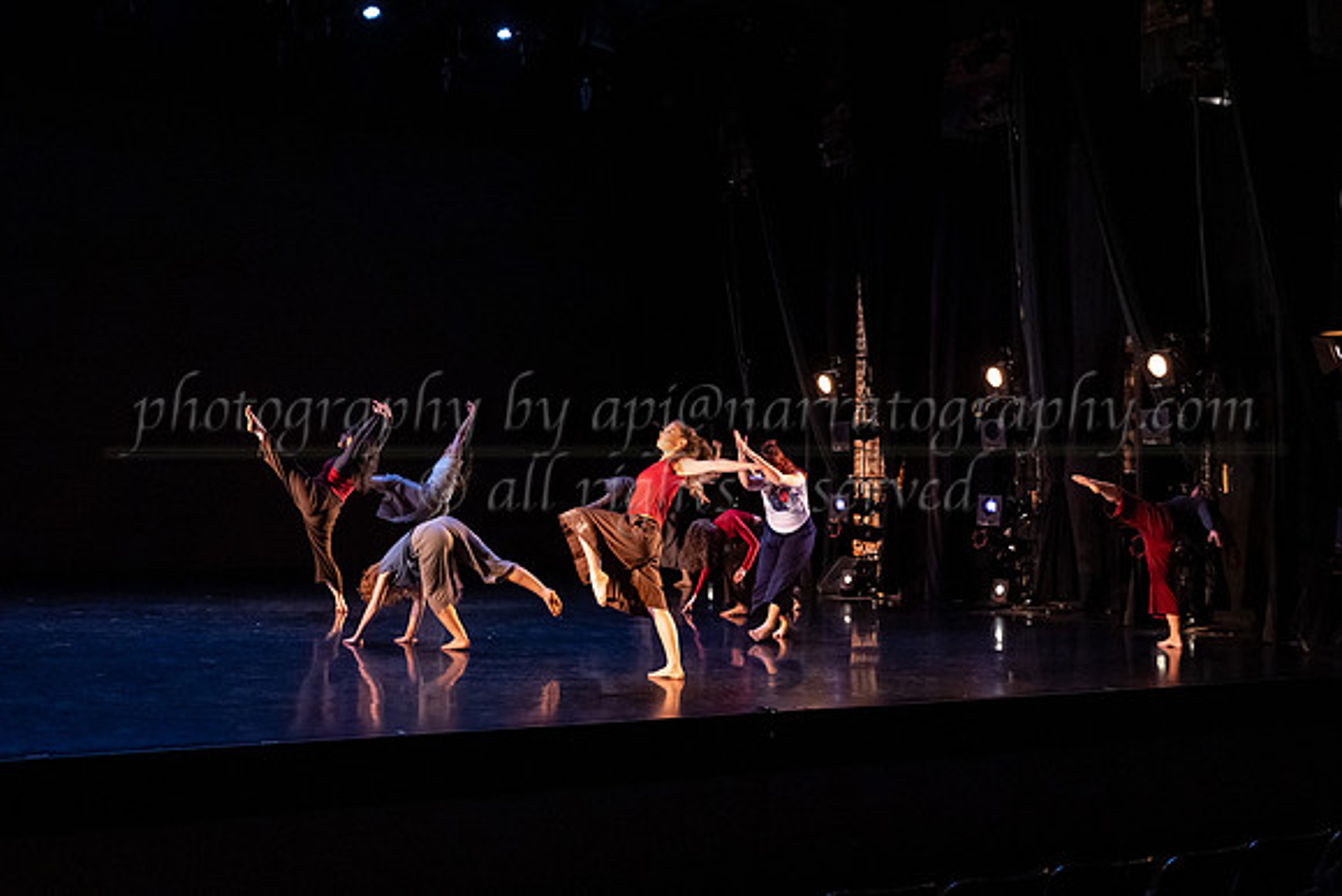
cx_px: 636
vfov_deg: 30.4
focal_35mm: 44
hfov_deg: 44.4
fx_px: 1645
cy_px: 409
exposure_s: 1/400
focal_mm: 39
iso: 4000
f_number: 4
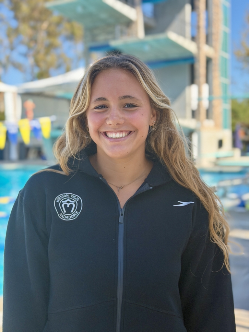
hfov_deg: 30.3
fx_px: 460
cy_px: 166
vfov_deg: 39.7
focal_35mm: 48
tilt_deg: -3.1
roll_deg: +0.1
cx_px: 124
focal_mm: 6.76
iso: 100
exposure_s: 1/1307
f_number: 1.78
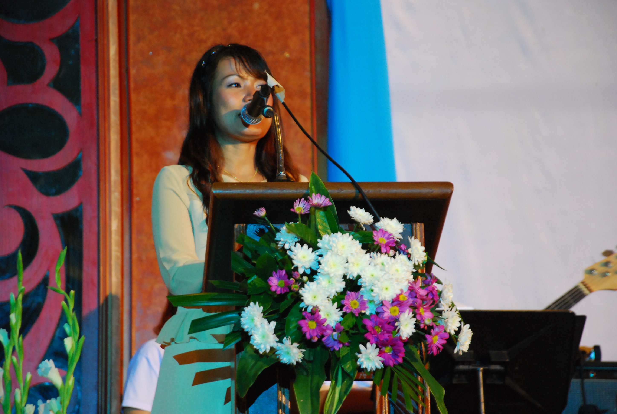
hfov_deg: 13.7
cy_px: 207
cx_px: 308
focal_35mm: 150
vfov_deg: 9.2
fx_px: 2576
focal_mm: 100
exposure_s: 1/15
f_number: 5.6
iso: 1000
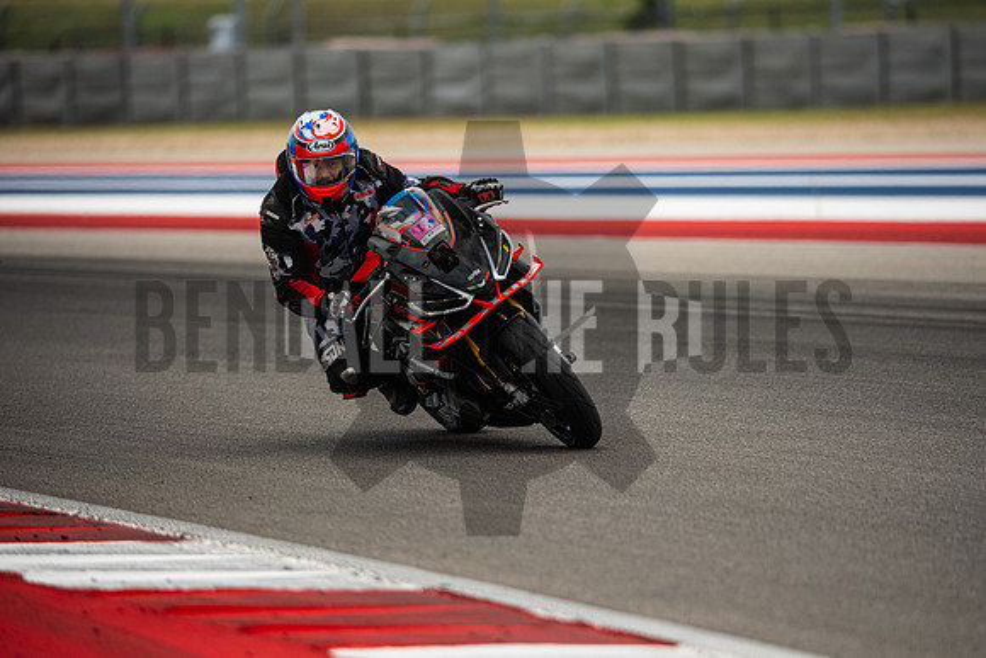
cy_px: 329
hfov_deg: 6.9
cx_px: 493
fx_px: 8218
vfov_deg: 4.6
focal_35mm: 300
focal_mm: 200
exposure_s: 1/5000
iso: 400
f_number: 2
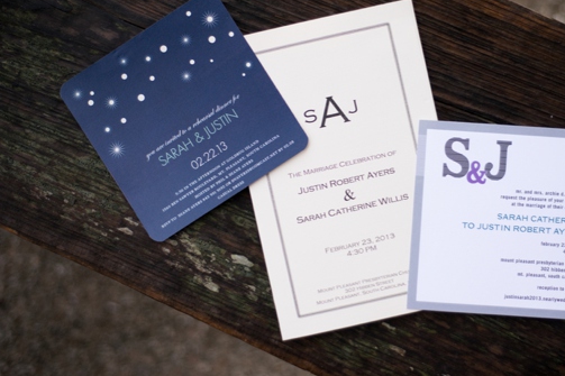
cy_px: 149
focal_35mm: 65
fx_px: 1020
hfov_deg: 30.9
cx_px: 349
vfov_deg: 20.9
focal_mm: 50
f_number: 2.5
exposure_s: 1/250
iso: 1000
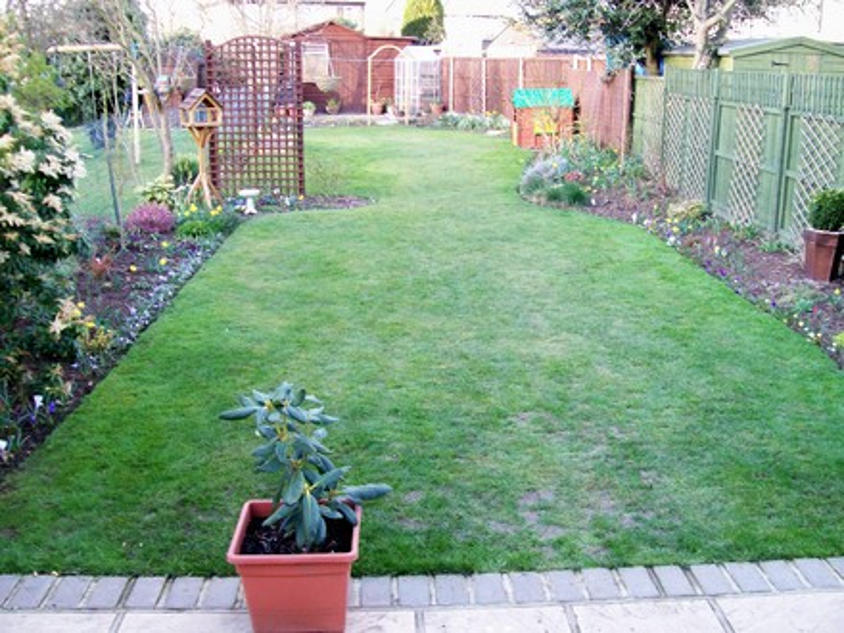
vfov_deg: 39.7
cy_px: 316
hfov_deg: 51.4
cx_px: 422
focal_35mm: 36
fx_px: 878
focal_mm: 6
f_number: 2.7
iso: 80
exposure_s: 1/63.7
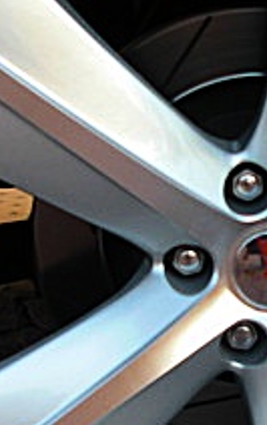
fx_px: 1335
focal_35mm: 115
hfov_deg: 11.2
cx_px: 301
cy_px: 257
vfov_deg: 18.1
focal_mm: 6.3
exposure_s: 1/100
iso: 50
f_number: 2.8
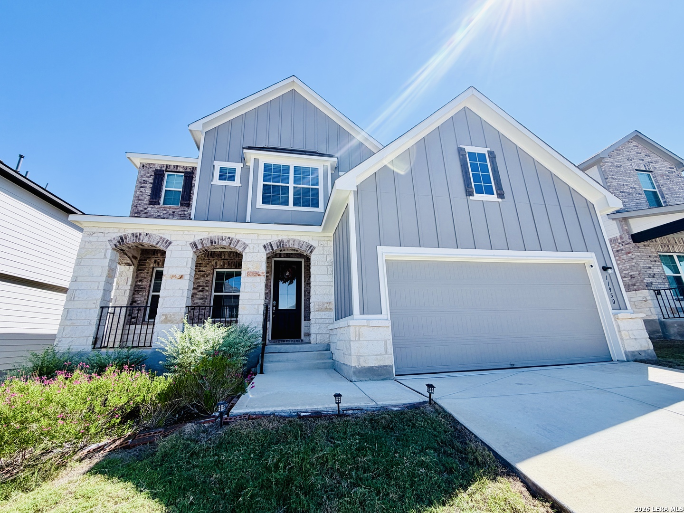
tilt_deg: +16.3
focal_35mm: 14
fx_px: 277
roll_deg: +1.4
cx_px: 342
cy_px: 256
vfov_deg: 85.7
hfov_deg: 102.1
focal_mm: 2.22
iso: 32
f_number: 2.2
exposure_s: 1/770
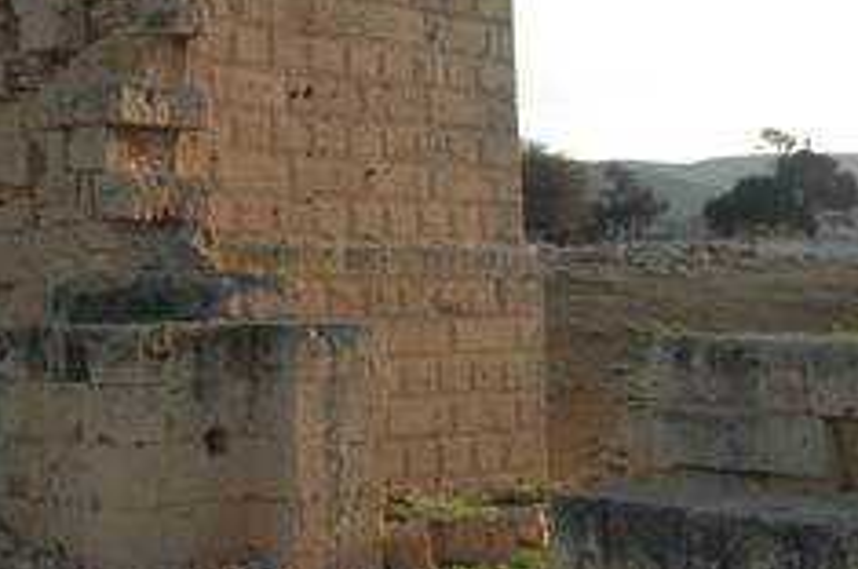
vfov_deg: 18.4
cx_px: 146
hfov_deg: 27.1
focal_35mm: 73
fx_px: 1737
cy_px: 77
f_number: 11
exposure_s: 1/500
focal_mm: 26
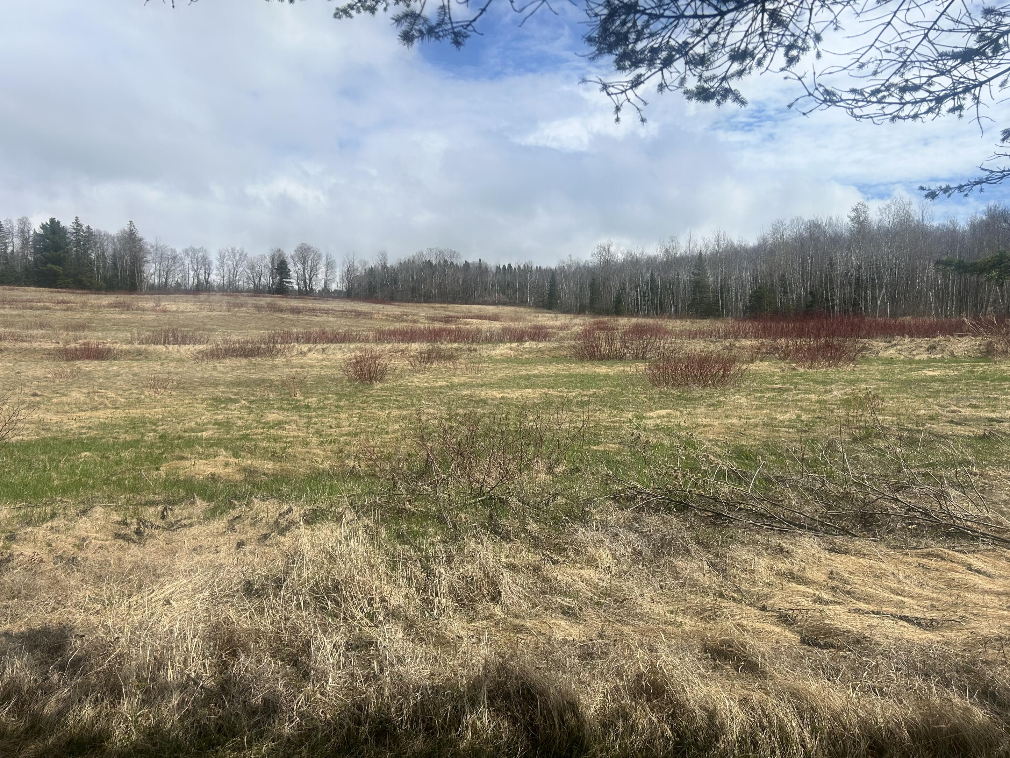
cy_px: 385
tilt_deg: +0.9
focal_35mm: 27
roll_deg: +0.3
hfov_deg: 65.3
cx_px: 500
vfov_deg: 51.4
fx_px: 788
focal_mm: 5.7
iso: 50
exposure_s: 1/8000
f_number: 1.5
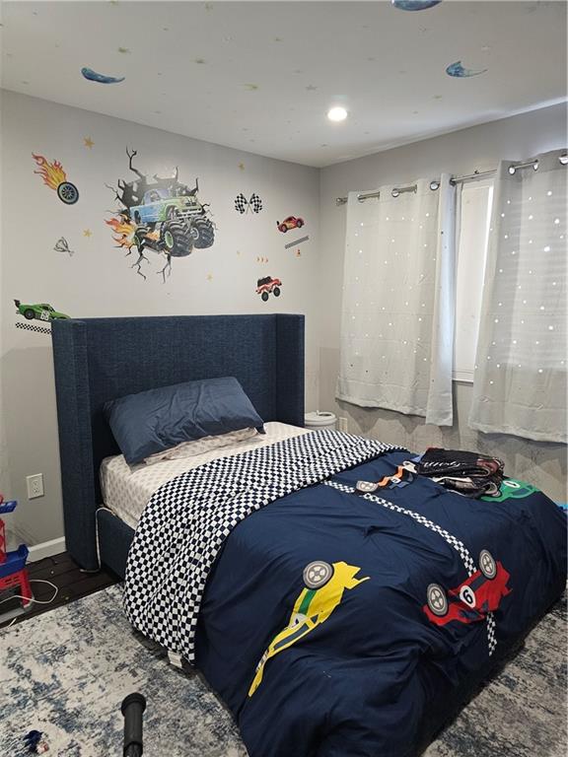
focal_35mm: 23
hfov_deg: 58.9
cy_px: 378
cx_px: 284
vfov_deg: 73.9
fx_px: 503
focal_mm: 6.3
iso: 640
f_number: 1.7
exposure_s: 1/60
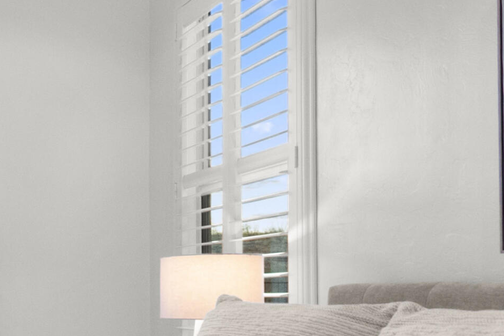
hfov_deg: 30.1
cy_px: 285
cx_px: -199
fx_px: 658
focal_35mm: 47
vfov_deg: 27.9
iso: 1250
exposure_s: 1/15
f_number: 9
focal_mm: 10
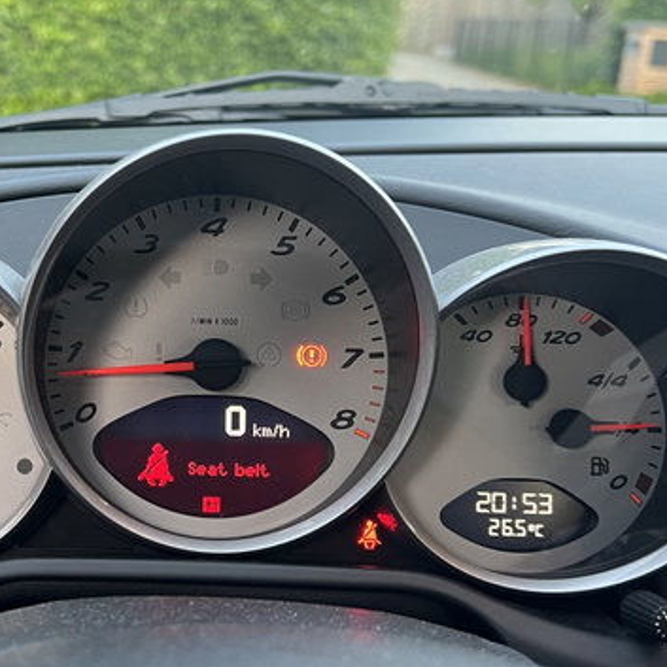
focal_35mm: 50
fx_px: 1090
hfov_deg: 32.7
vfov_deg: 34.0
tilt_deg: -16.9
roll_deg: -3.8
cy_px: 336
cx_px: 100
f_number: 1.5
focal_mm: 5.7
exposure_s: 1/70
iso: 125
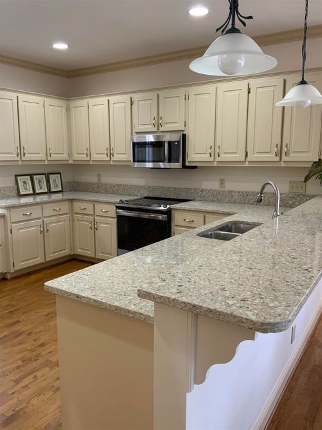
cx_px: 161
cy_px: 215
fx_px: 360
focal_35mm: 29
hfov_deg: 48.2
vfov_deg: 61.7
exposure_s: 1/60
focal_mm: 3
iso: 100
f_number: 1.8
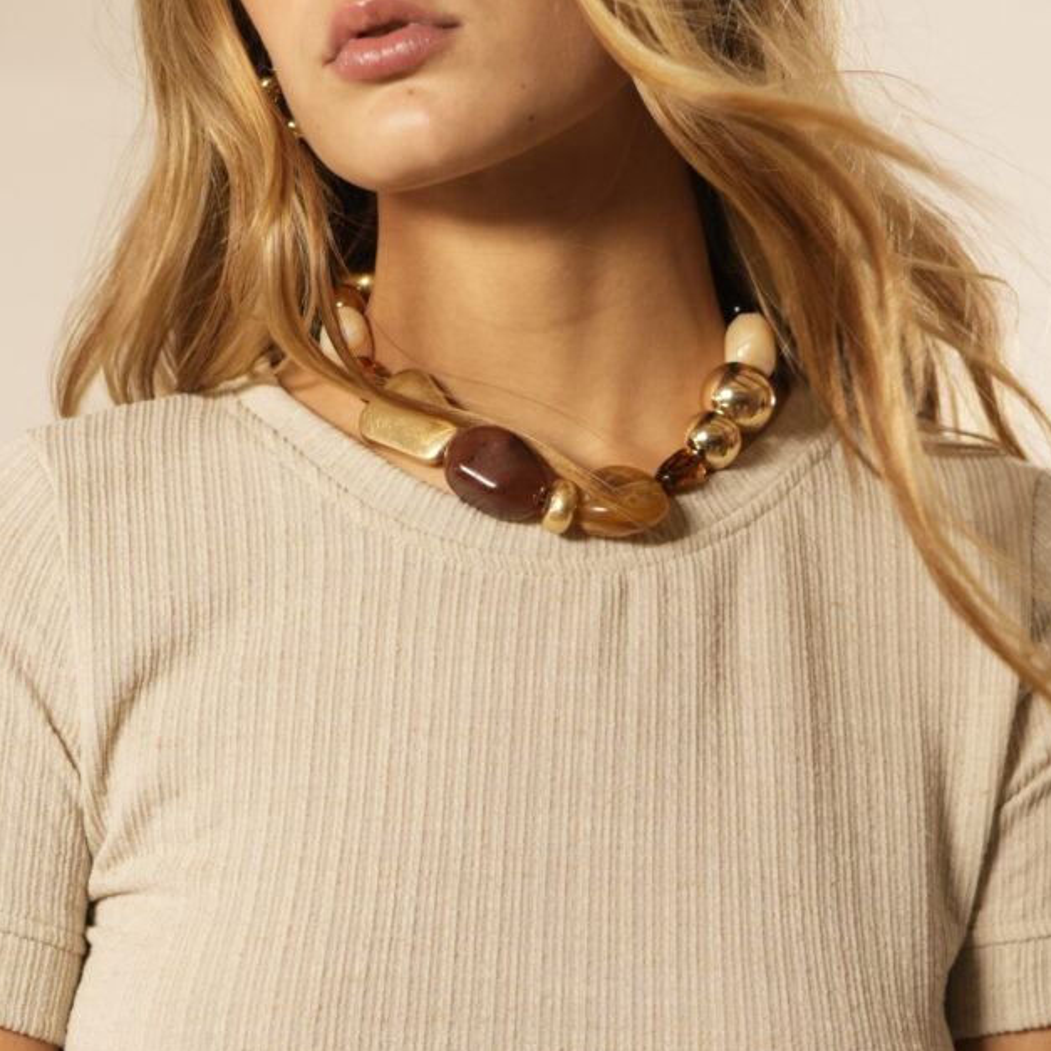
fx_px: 4191
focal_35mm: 122
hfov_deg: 14.3
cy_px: 823
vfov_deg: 14.2
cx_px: 496
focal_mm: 50
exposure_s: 1/125
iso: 640
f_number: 3.2
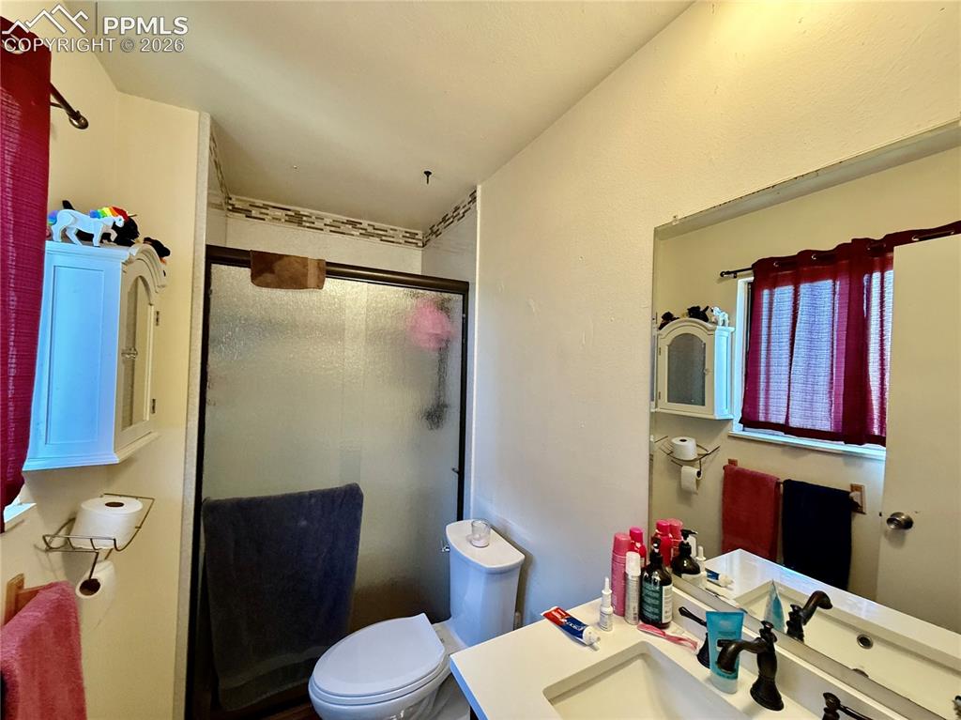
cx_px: 480
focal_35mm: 14
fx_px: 388
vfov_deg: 85.6
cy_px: 360
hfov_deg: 102.1
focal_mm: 2.22
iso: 500
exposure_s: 1/60
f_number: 2.2
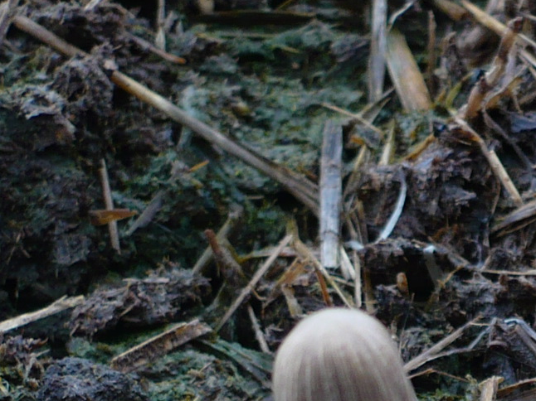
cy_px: 582
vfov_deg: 12.7
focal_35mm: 111
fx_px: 1718
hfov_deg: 17.0
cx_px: 623
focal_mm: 5.8
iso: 100
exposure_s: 1/80
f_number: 2.8
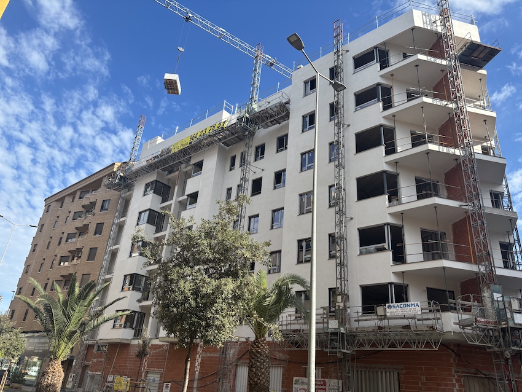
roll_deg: -4.9
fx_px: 392
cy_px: 196
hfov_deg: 67.3
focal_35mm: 26
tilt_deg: +26.2
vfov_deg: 53.1
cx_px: 261
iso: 50
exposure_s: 1/2024
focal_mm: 5.96
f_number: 1.6
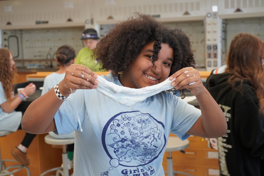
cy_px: 88
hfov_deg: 40.3
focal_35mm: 49
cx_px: 132
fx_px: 359
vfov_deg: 27.5
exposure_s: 1/160
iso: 640
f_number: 4.5
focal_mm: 49
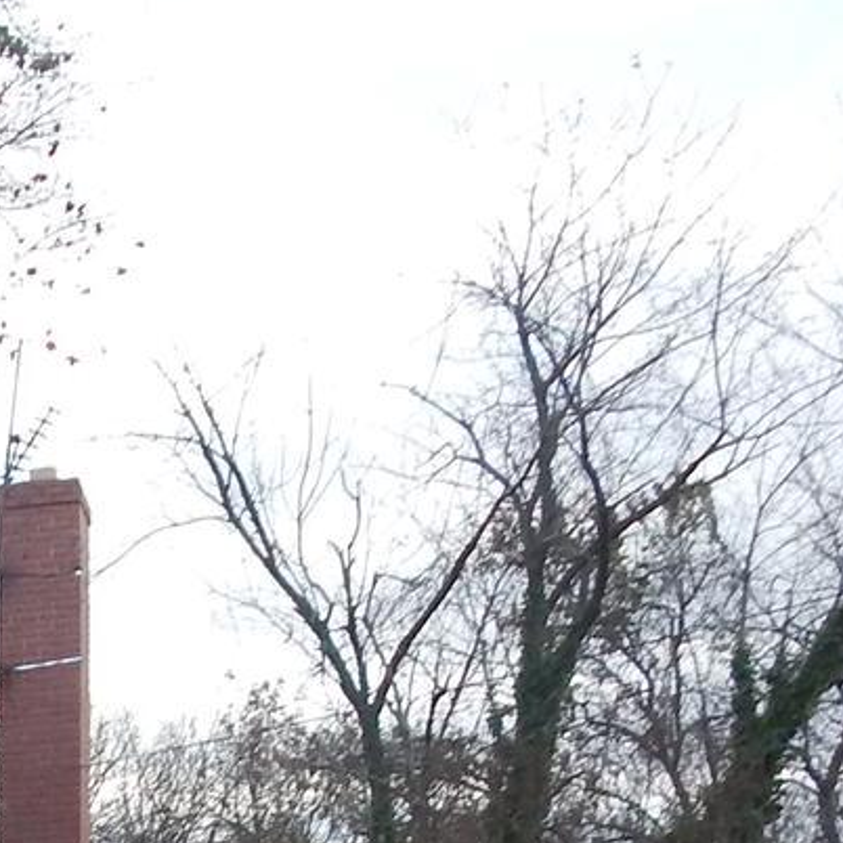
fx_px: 2728
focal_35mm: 99
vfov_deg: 16.1
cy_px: 1256
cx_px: -682
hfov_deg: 15.2
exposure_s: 1/320
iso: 125
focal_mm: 4
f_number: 3
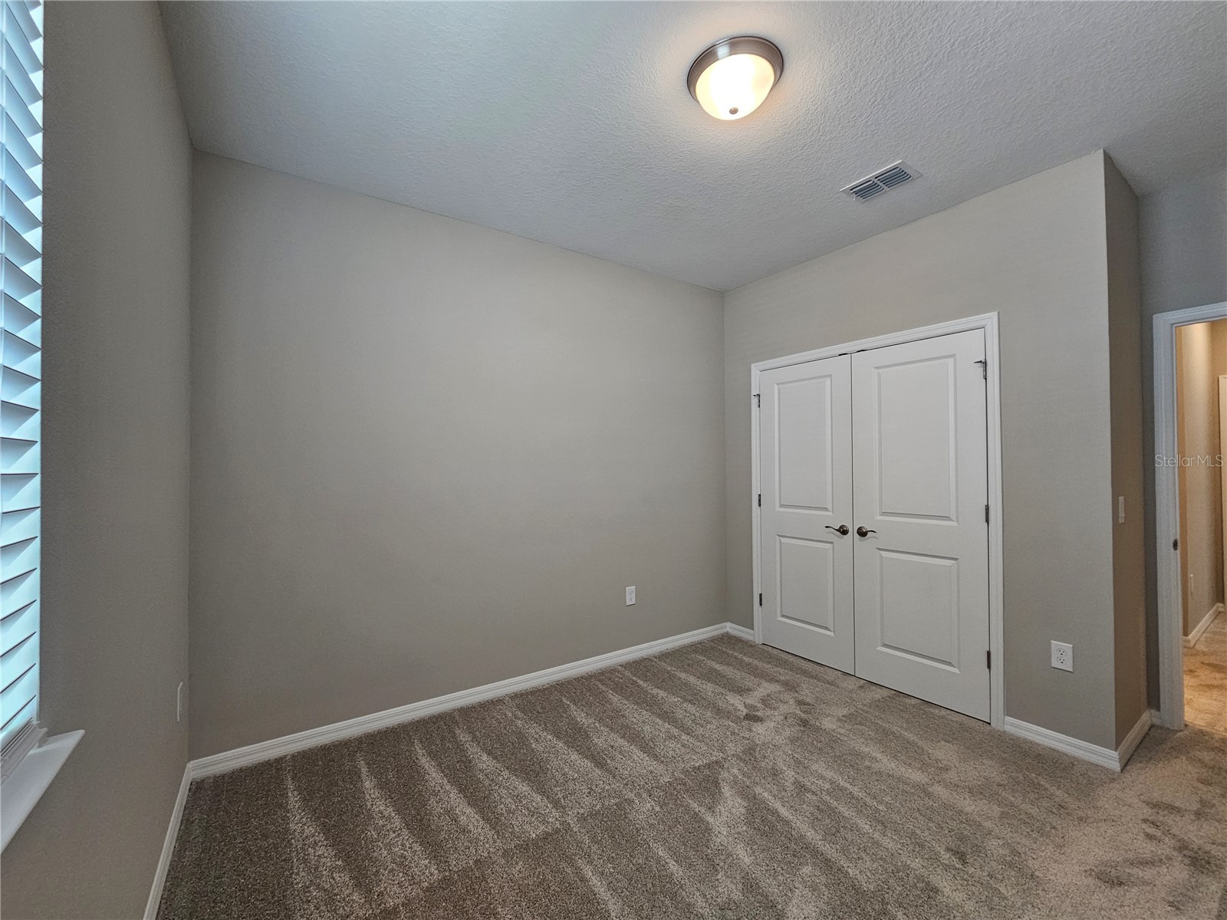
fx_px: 461
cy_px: 460
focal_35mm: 13
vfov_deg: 89.9
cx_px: 614
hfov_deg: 106.2
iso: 160
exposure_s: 1/60
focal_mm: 2.2
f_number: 2.2
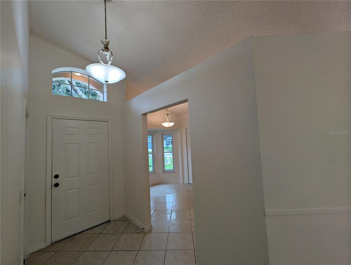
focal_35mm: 13
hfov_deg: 106.1
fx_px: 132
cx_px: 176
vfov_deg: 90.1
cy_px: 132
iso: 57
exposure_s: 1/120
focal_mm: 1.95
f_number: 2.2
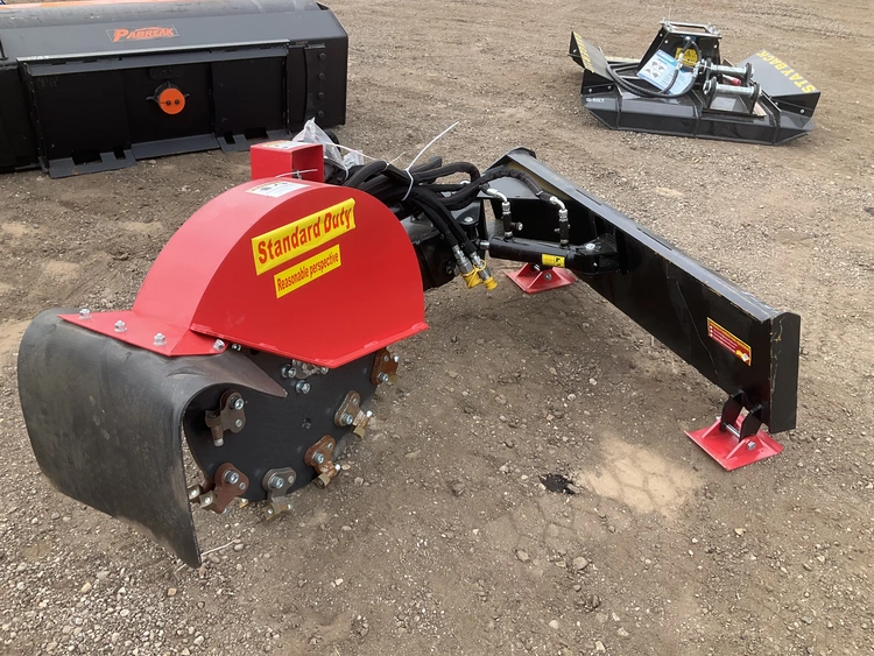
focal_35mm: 29
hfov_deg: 61.6
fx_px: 732
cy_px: 328
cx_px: 437
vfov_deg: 48.3
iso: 25
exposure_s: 1/473
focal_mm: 3
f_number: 1.8
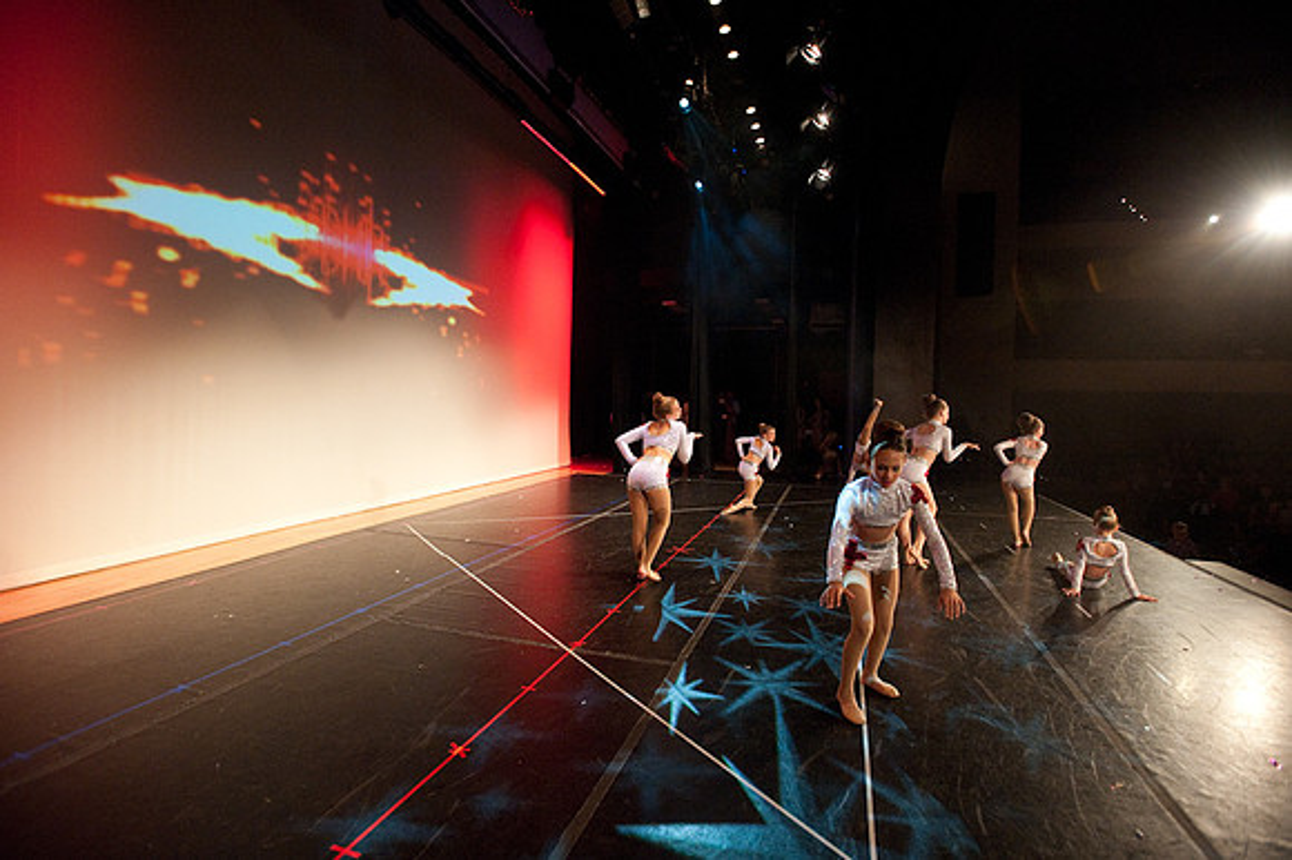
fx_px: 610
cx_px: 646
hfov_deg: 93.3
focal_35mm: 17
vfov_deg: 70.4
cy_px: 430
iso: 3200
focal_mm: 17
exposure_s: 1/200
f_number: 4
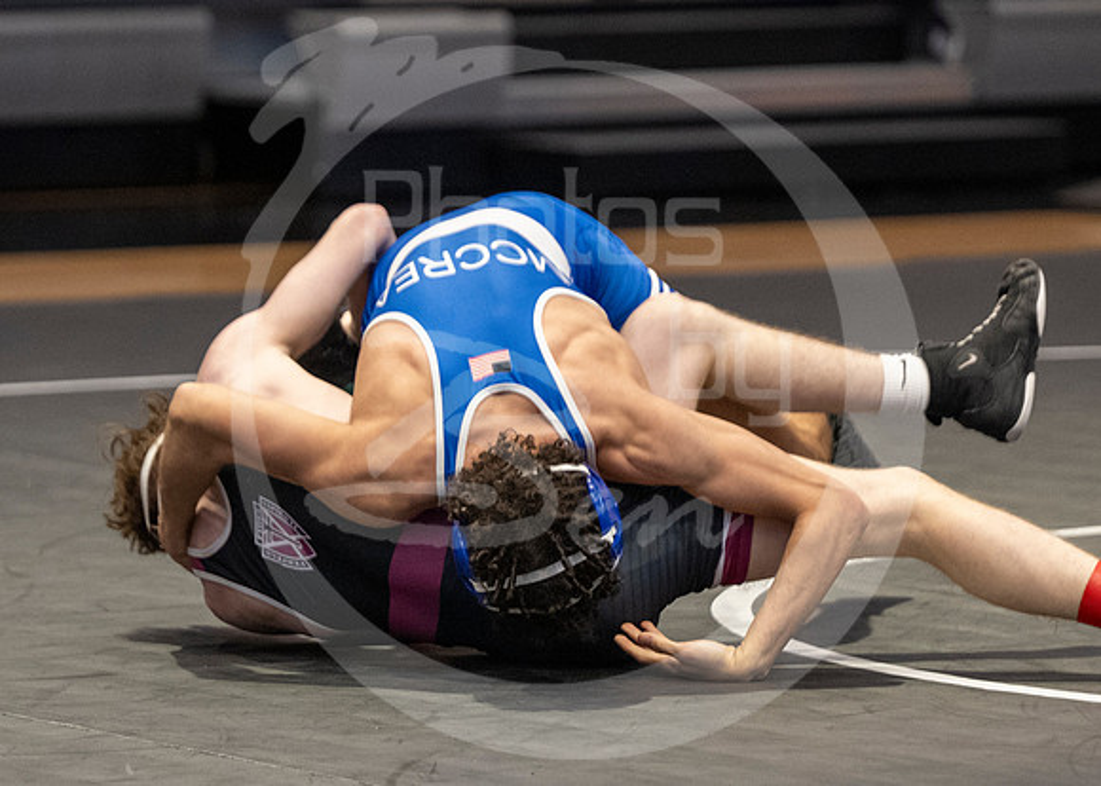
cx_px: 320
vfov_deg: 4.5
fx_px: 9970
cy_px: 769
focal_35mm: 319
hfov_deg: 6.3
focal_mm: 135
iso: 3200
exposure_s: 1/1000
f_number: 2.8
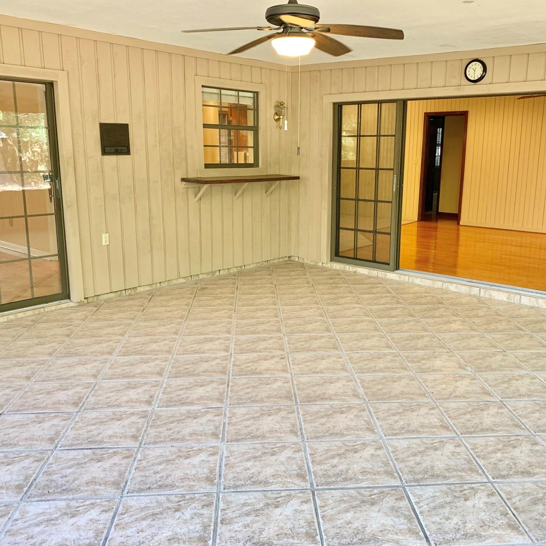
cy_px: 273
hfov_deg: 52.4
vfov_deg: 52.5
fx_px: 553
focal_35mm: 31
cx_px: 303
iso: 100
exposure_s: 1/74
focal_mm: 4.25
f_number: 1.8
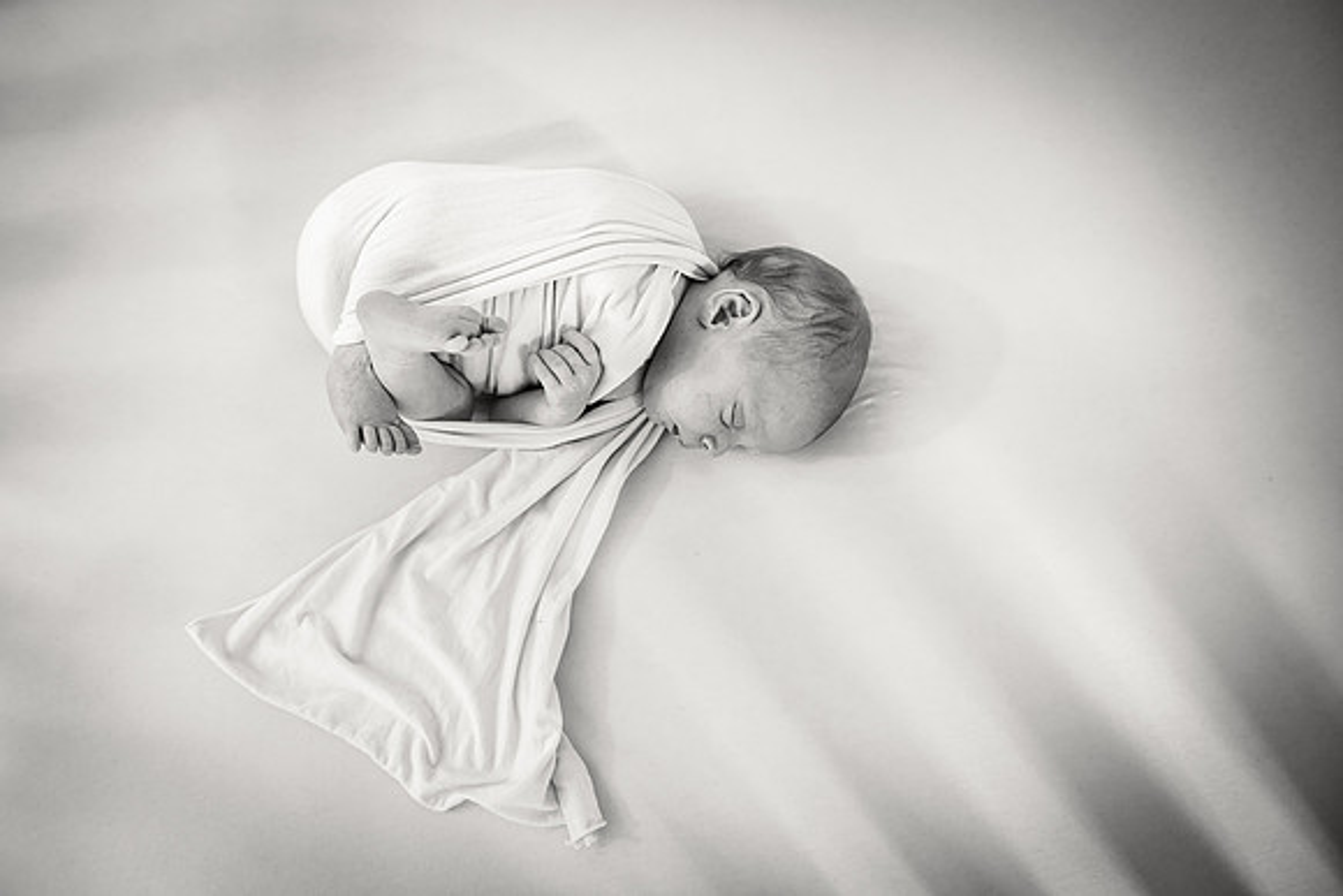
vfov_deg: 49.0
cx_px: 615
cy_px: 415
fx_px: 981
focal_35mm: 26
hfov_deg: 68.6
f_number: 2.8
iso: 3200
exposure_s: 1/200
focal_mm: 24
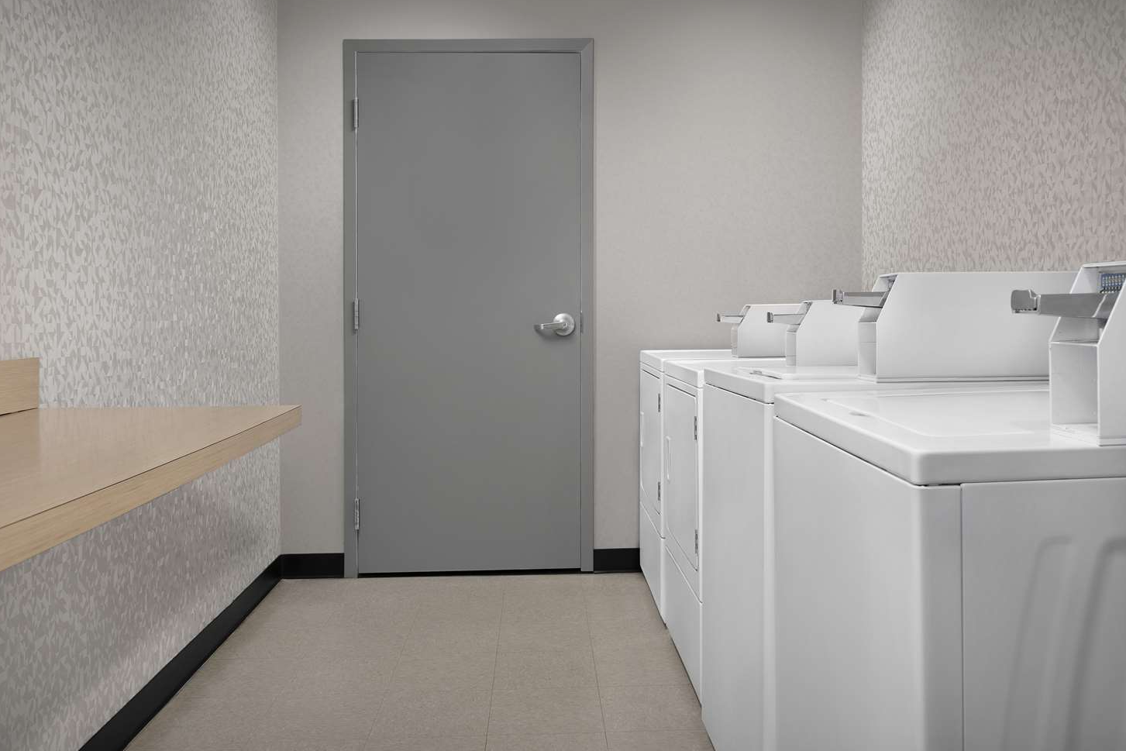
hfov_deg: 58.7
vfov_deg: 41.1
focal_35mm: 32
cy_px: 376
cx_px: 549
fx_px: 1001
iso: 50
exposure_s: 4
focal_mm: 31
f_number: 11
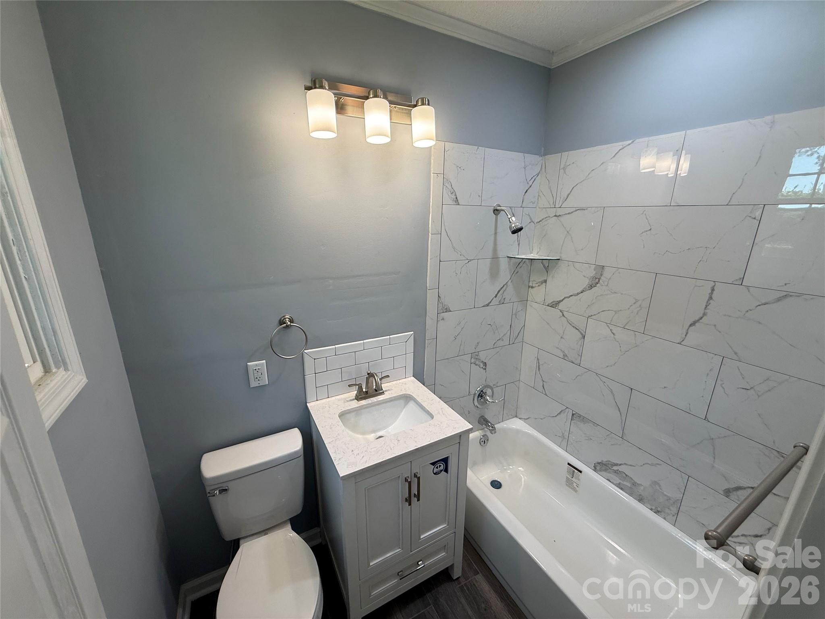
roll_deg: -1.2
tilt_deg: -16.5
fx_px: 334
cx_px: 412
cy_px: 310
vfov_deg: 85.7
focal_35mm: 14
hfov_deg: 102.1
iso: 100
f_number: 2.2
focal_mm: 2.22
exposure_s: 1/120
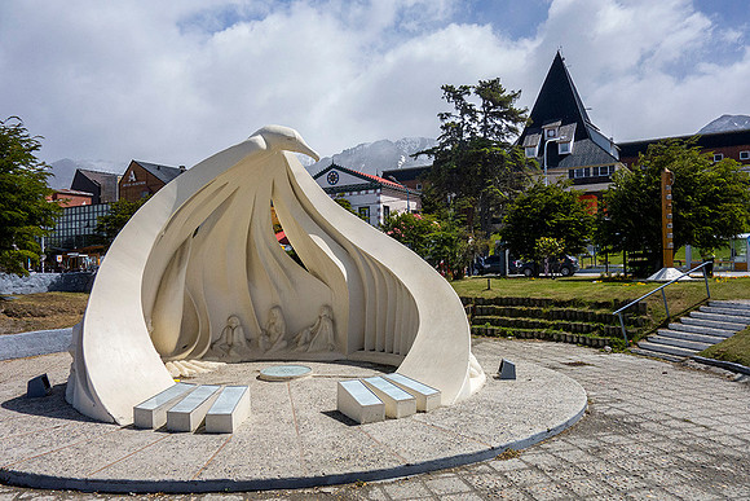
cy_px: 250
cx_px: 375
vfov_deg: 46.4
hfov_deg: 65.5
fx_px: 583
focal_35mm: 28
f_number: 7.1
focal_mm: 10.4
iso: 400
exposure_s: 1/1600
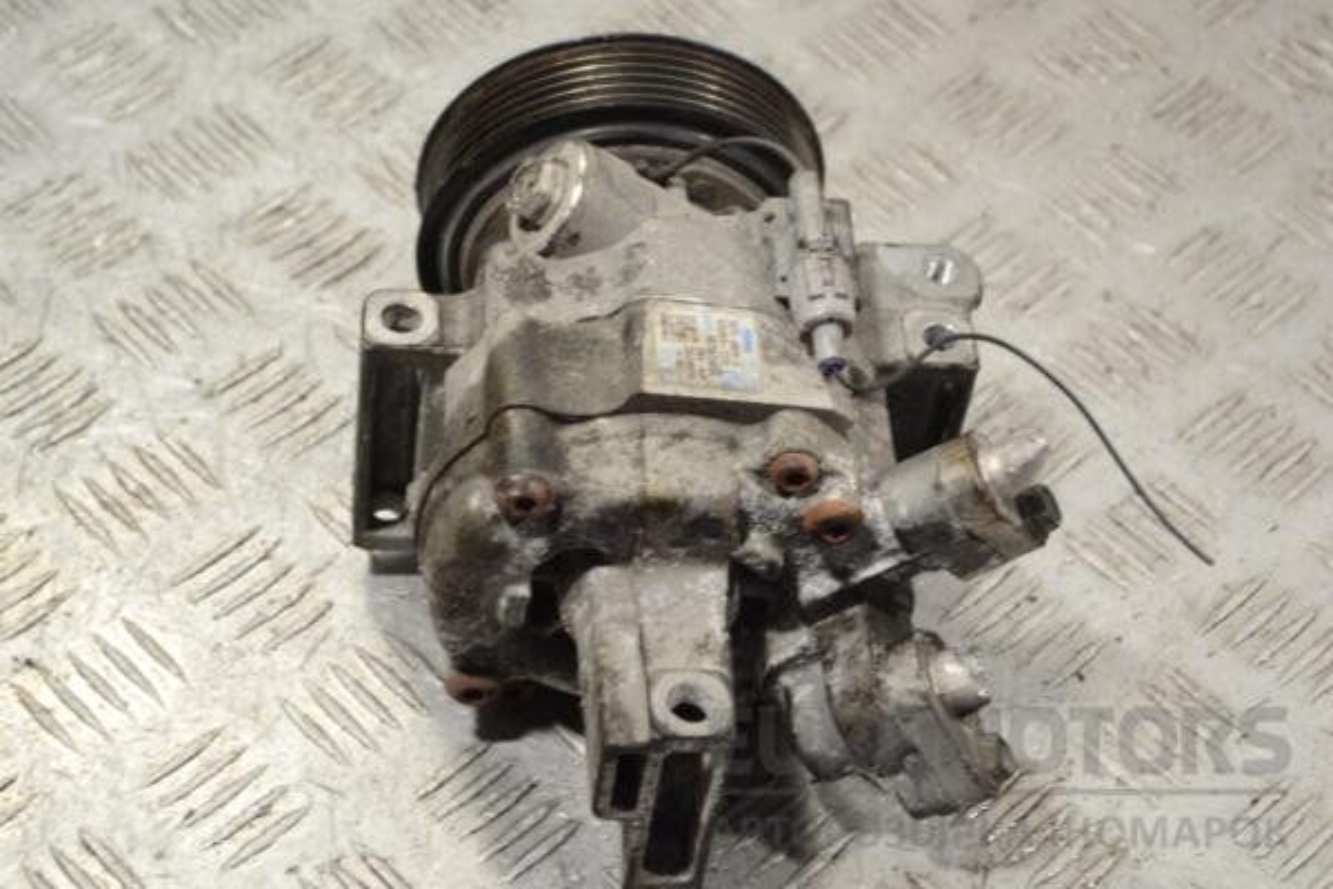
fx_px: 3055
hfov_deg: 24.6
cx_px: 666
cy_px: 444
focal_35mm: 82
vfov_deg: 16.6
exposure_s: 1/30
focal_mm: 55
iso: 220
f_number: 5.6
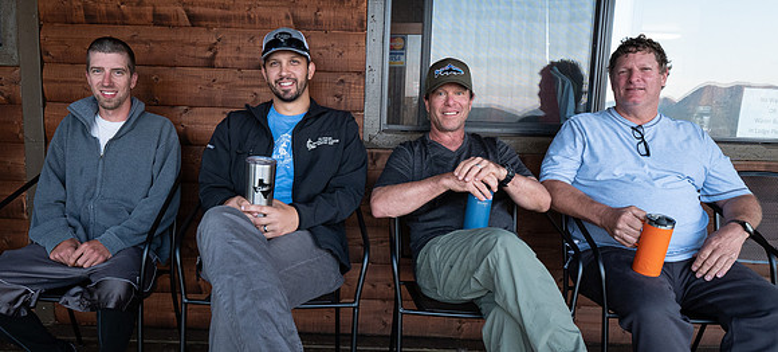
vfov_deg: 37.4
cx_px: 355
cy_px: 209
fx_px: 517
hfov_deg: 73.7
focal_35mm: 26
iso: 800
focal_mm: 8
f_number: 4
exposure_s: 1/100
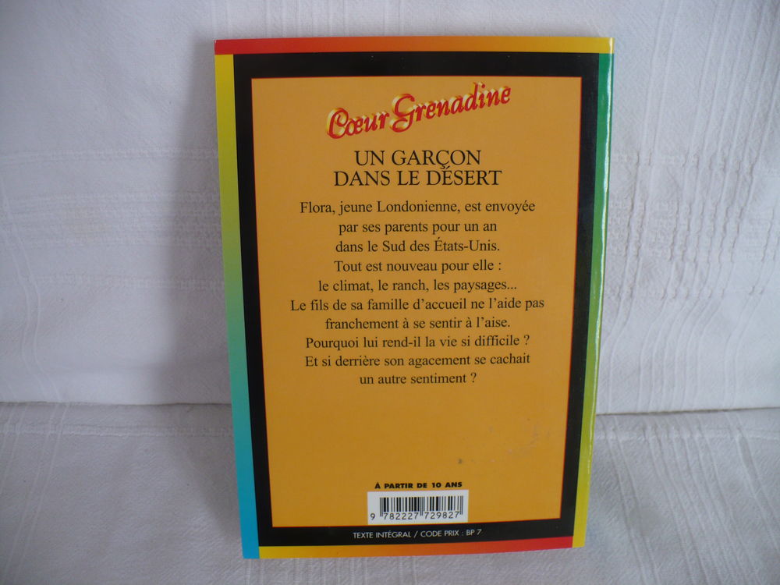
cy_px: 292
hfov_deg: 50.1
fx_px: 834
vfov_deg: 38.7
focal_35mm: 37
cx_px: 390
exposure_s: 1/30
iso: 125
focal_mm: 6.1
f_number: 2.8
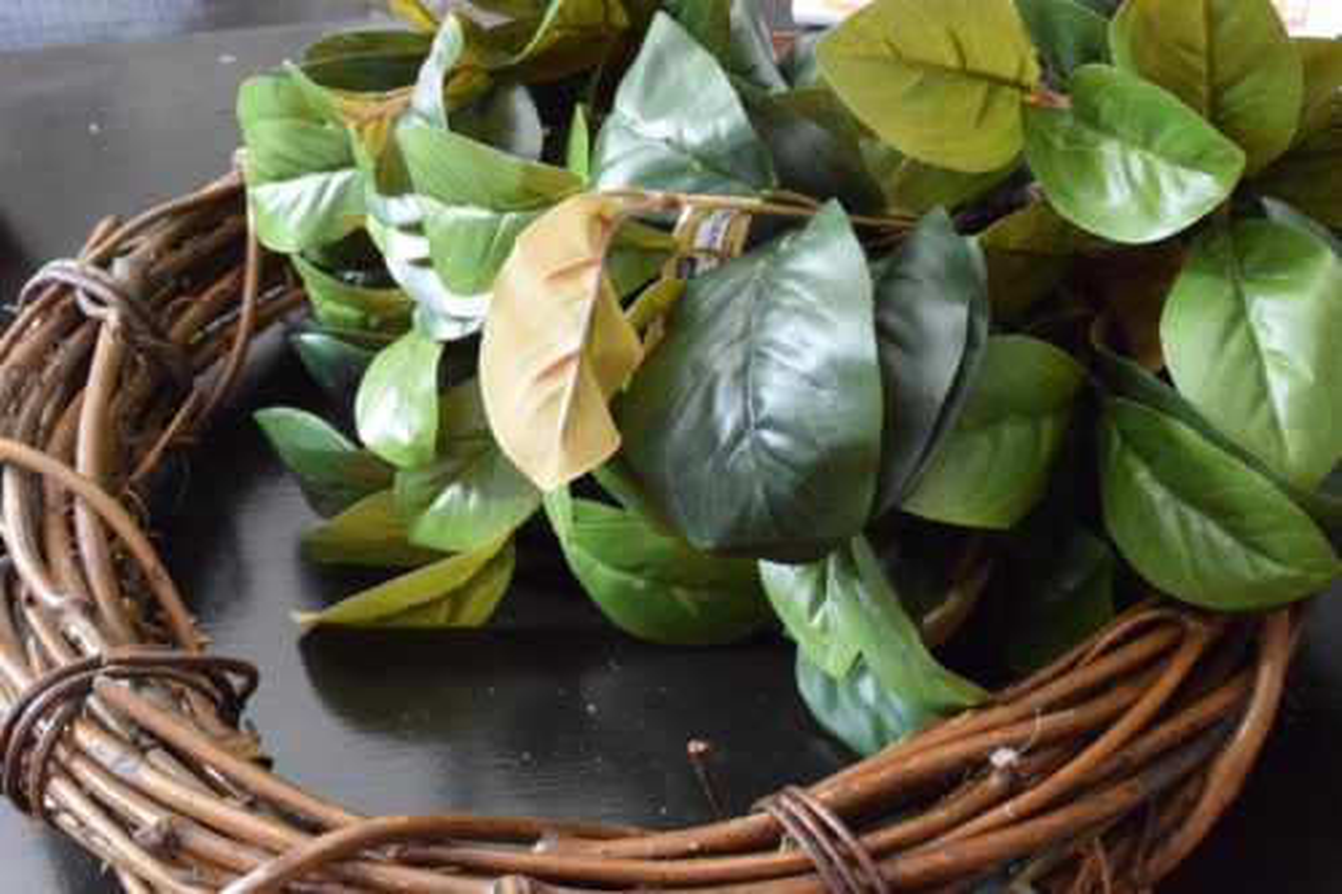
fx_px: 1733
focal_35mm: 46
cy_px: 447
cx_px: 671
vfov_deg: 28.9
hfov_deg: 42.3
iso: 6400
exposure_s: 1/20
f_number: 13
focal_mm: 31
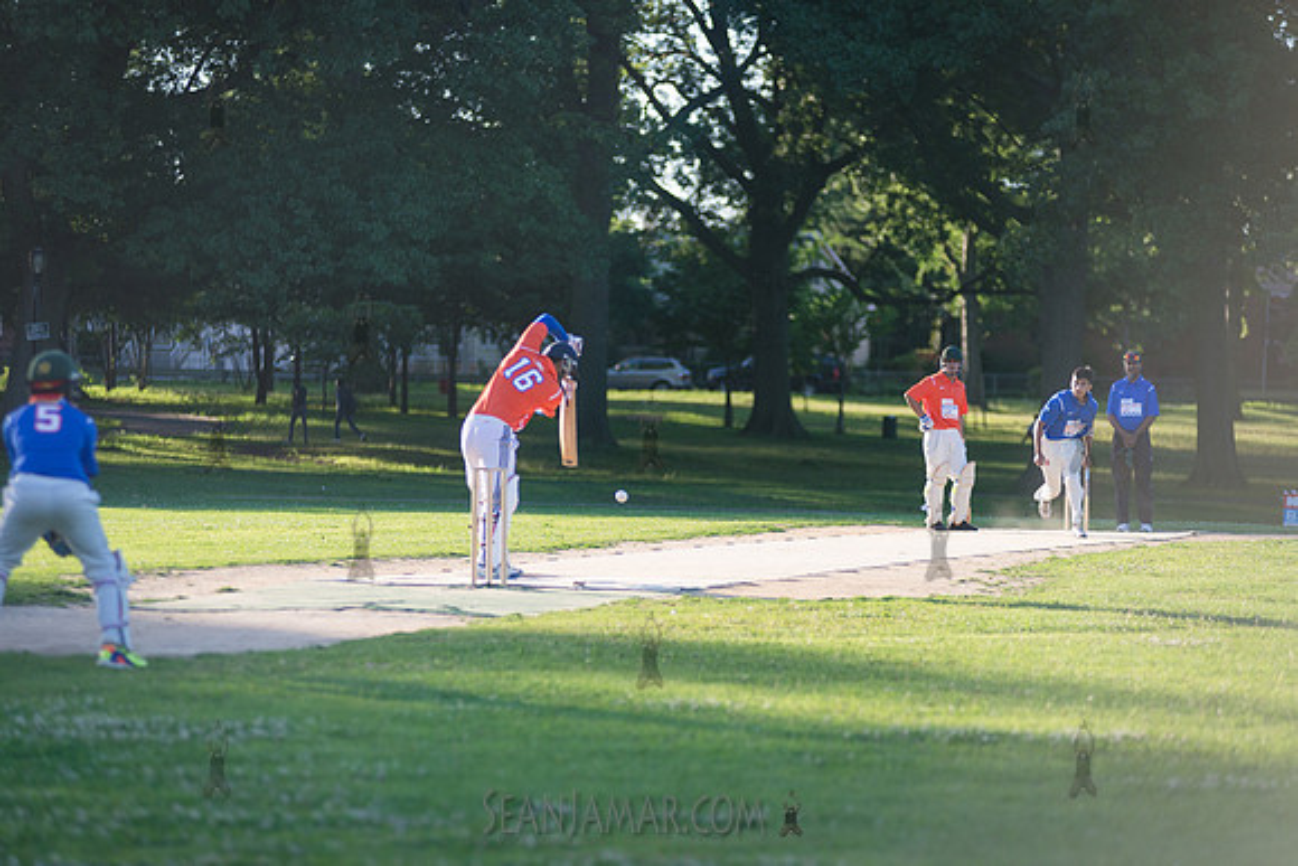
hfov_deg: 13.2
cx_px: 649
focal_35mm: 155
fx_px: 5590
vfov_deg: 8.9
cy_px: 433
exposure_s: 1/2500
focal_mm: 155
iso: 400
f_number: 2.8
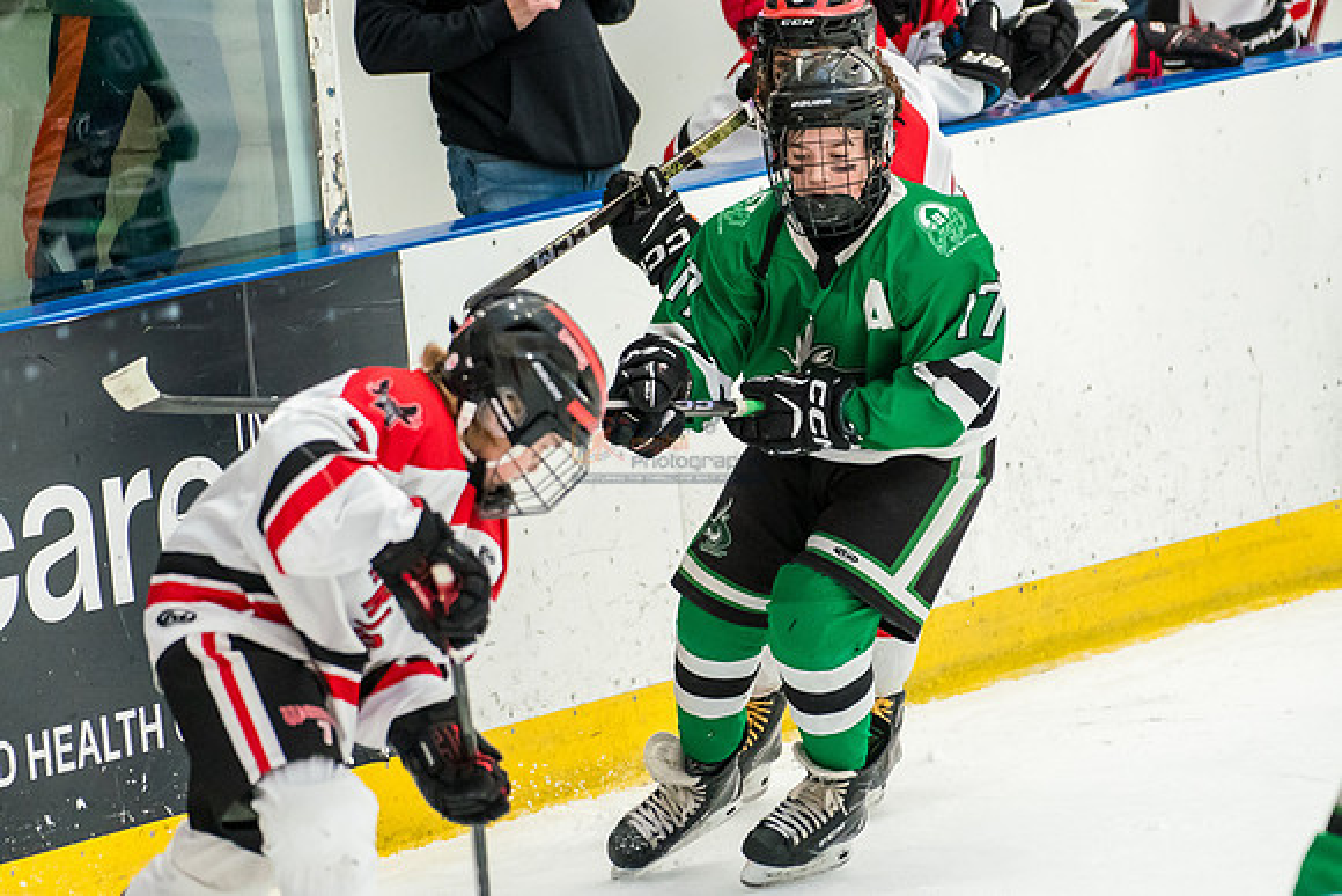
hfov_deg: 6.9
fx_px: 11158
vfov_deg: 4.6
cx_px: 892
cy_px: 323
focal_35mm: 299
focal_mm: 150
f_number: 2.8
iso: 2000
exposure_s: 1/2000
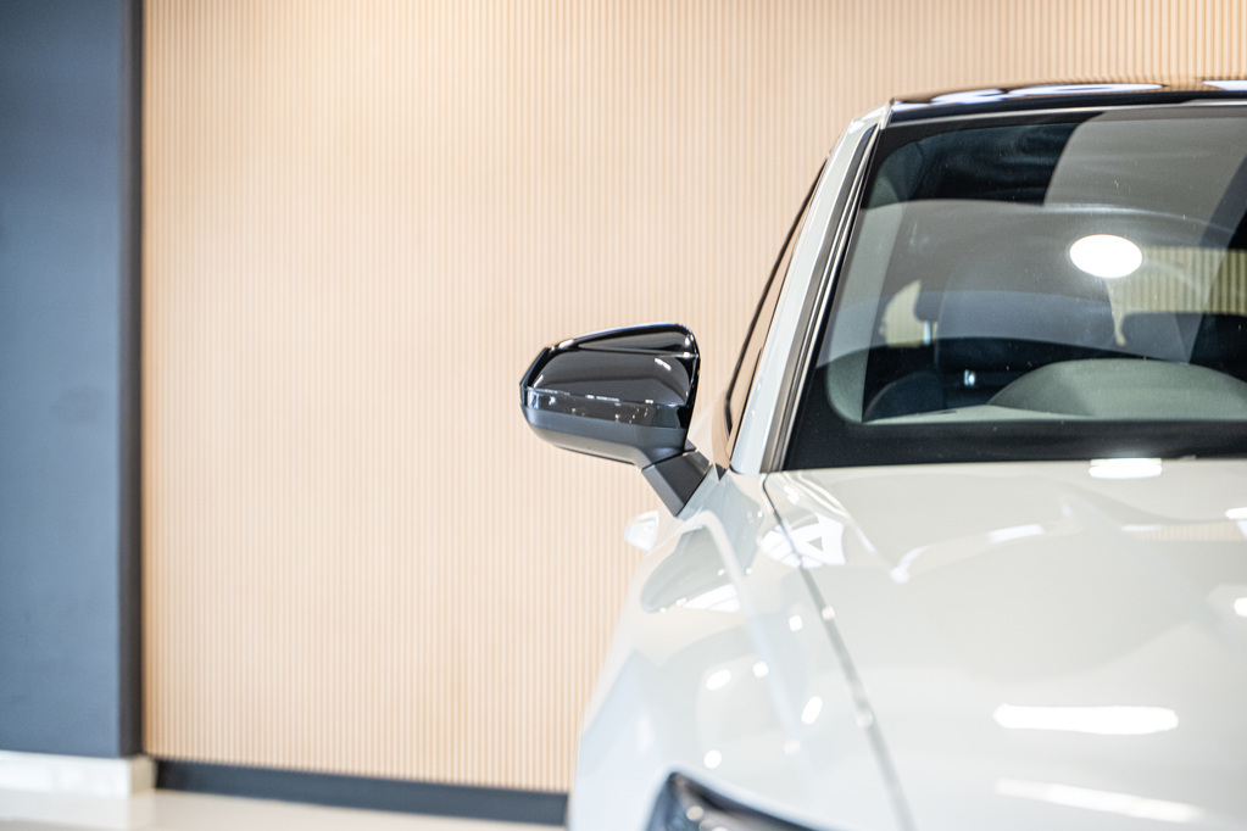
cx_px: 624
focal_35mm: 75
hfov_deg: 27.0
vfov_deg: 18.2
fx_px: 2598
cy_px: 416
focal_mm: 75
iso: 640
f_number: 2.8
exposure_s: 1/160
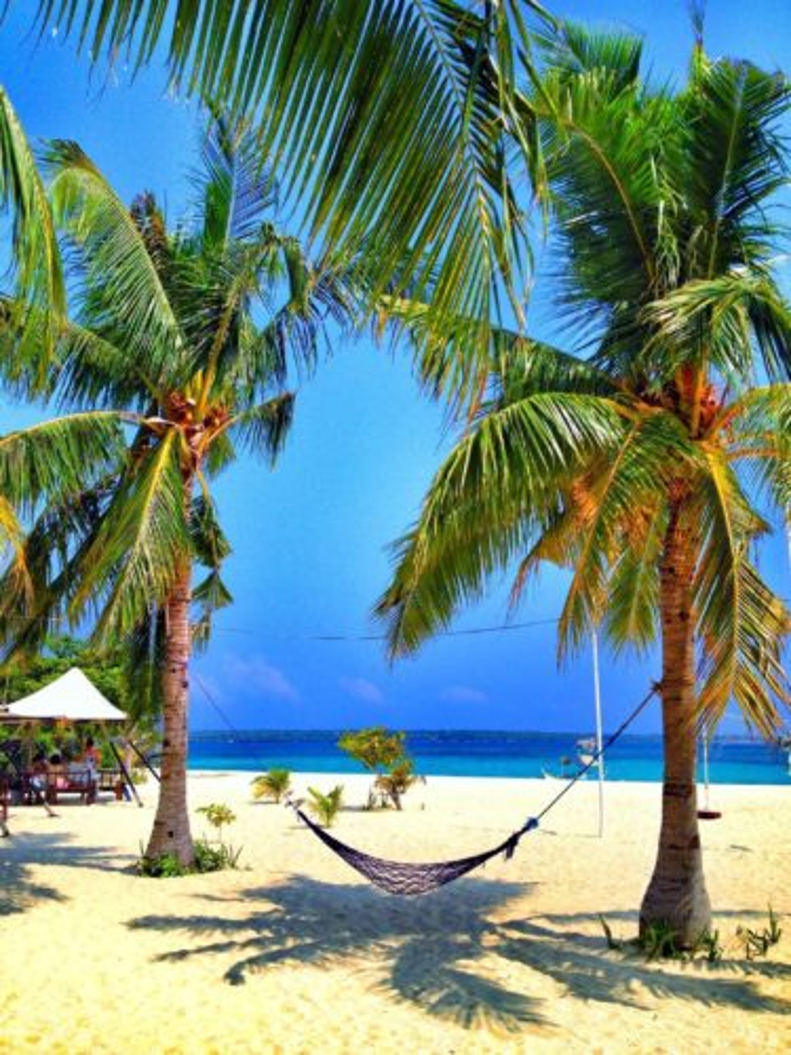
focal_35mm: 35
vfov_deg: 52.6
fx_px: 1066
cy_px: 528
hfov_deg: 40.7
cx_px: 396
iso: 50
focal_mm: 4.28
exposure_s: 1/2907
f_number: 2.4
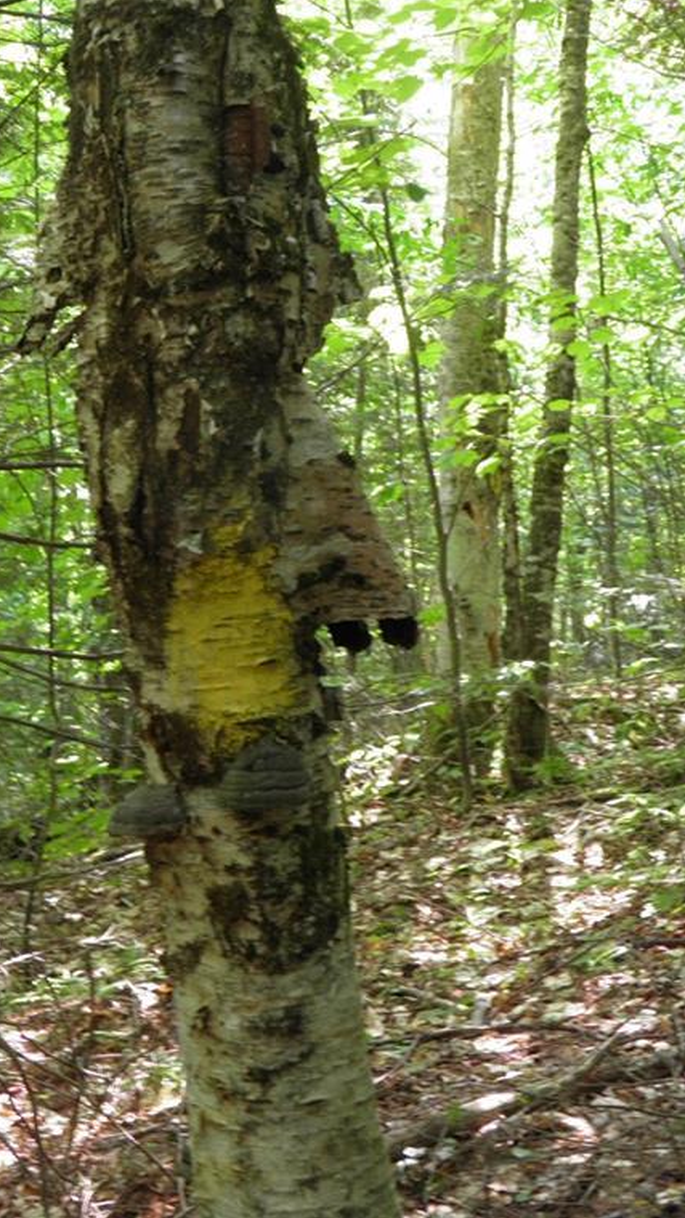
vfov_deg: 38.5
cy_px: 603
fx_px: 1743
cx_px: 276
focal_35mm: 54
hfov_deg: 22.2
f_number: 3.5
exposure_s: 1/20
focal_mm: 8.9
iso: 100
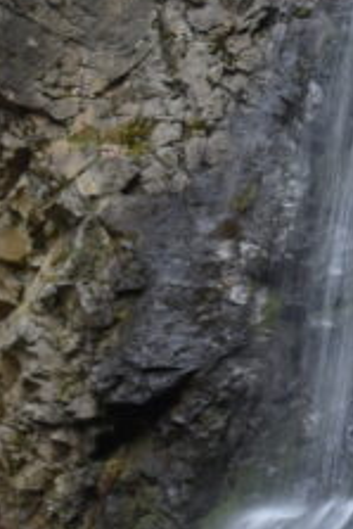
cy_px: 344
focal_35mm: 110
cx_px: 373
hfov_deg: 12.3
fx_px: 1615
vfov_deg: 18.5
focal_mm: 16
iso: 200
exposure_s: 1/13
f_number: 6.3
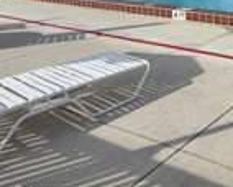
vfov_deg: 28.4
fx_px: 318
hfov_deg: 32.3
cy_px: -40
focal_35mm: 46
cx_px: 289
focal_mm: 2.22
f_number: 2.2
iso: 20
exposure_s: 1/1656
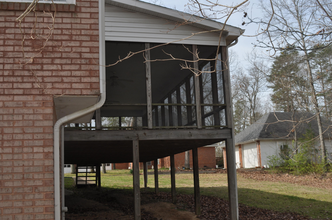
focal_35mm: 42
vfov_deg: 31.8
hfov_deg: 46.5
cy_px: 110
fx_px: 387
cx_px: 166
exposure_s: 1/200
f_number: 9
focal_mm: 28
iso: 200
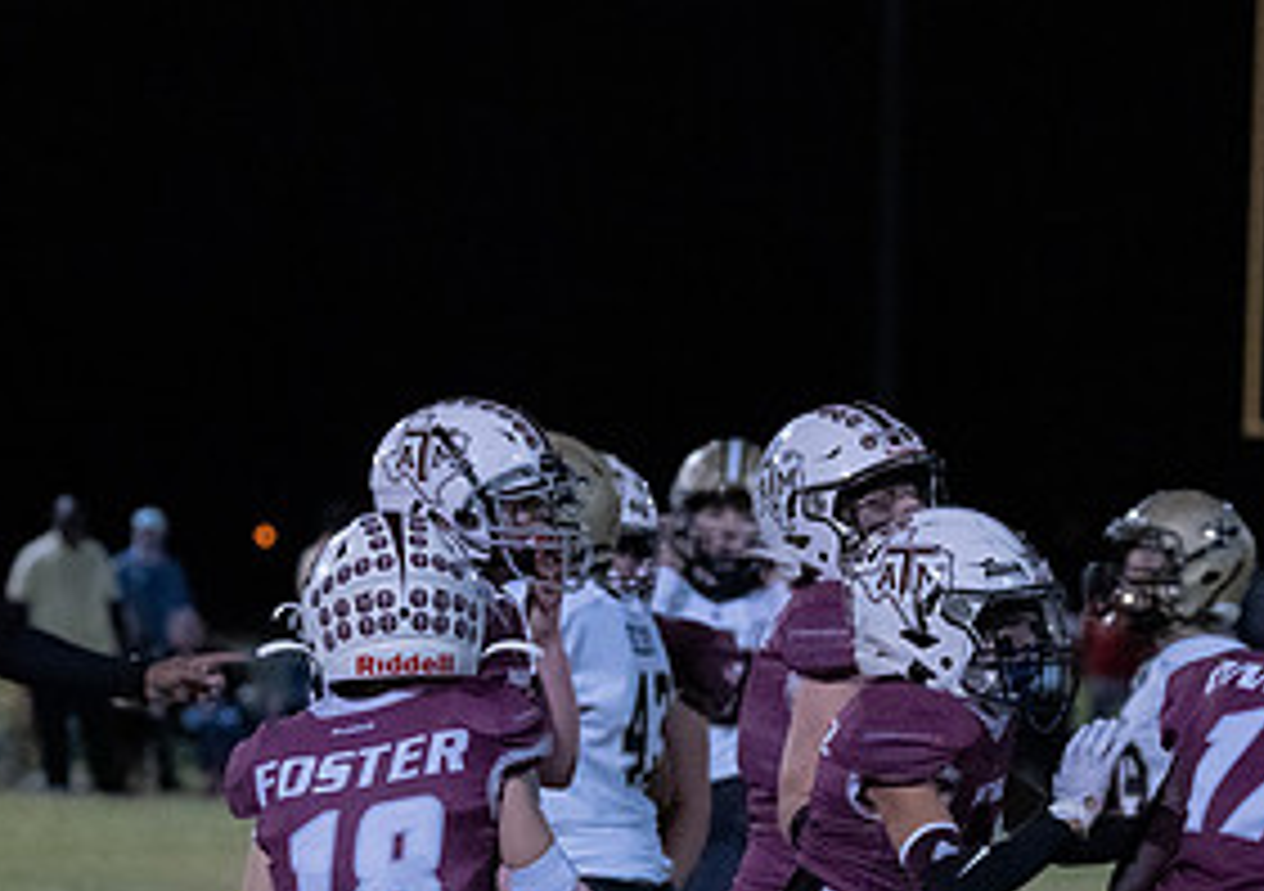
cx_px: 833
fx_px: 8719
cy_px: 798
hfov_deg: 8.3
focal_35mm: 244
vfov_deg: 5.8
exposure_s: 1/1000
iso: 10000
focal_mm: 85
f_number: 2.8
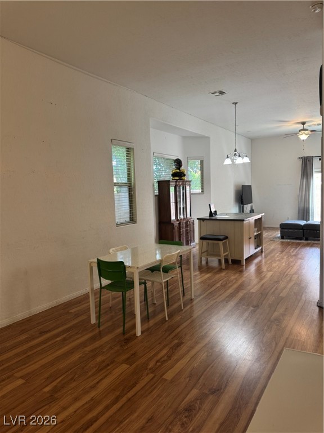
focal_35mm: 24
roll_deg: +3.2
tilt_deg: -4.9
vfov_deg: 71.6
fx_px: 300
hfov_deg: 56.8
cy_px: 216
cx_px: 162
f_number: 1.78
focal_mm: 6.76
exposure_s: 1/60
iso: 160
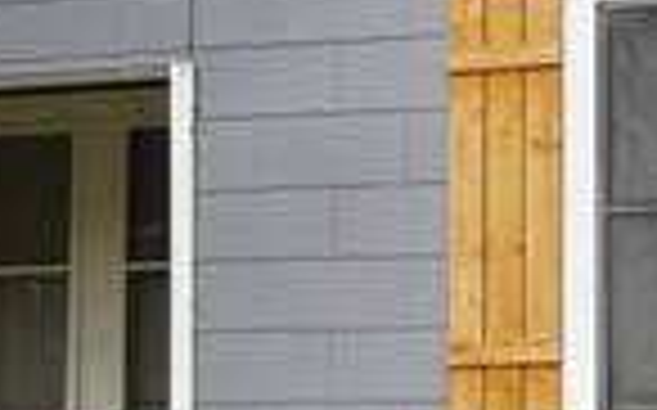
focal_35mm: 167
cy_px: 354
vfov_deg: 7.8
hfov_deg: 12.5
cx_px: 324
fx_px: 2992
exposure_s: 1/125
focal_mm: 25
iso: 100
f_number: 8
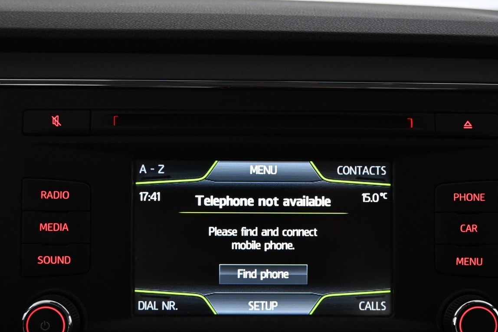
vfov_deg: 27.6
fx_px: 674
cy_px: 205
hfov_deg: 40.5
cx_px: 268
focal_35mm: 49
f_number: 4.2
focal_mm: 23
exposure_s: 1/40
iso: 1800
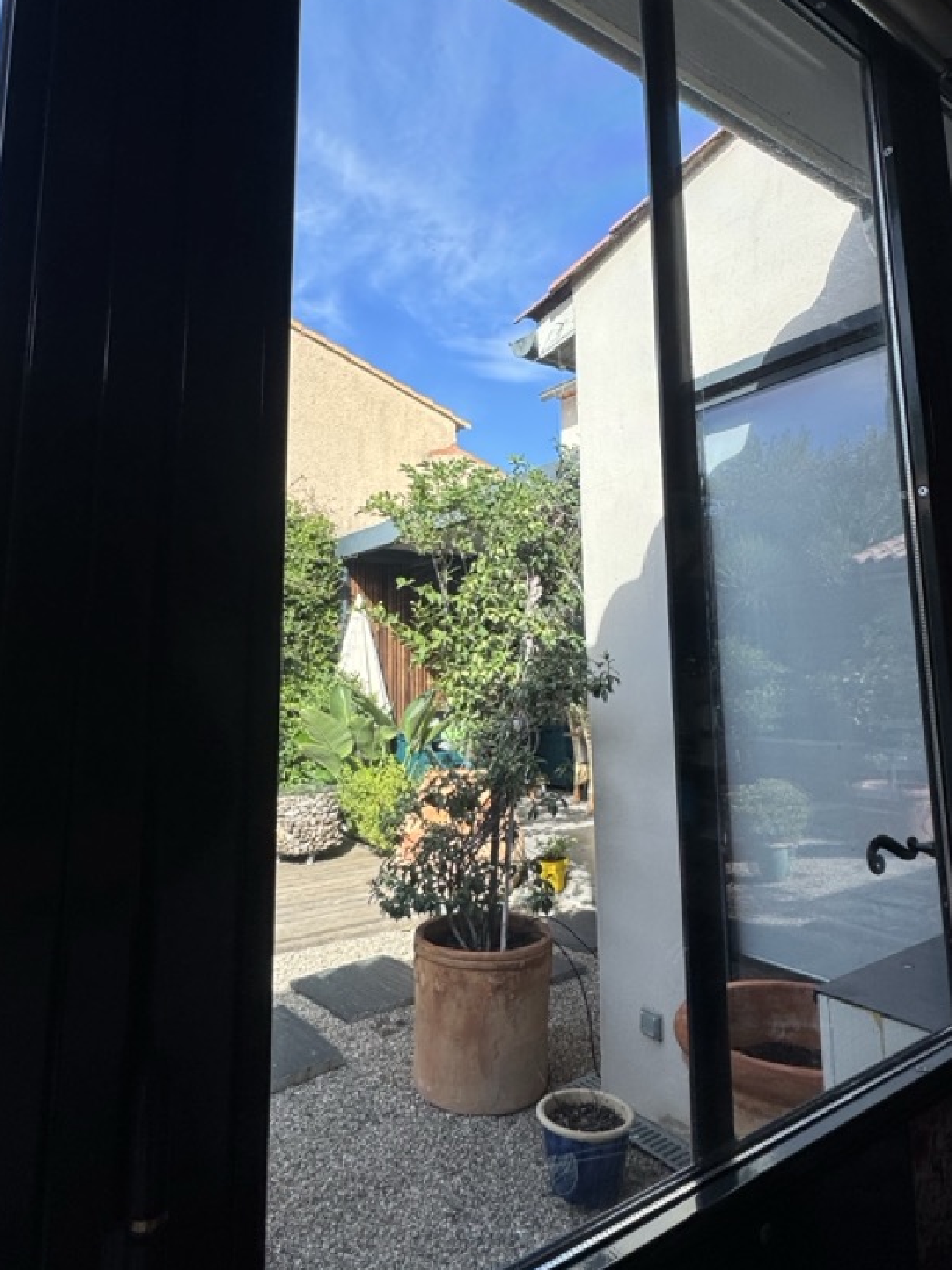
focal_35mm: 22
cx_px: 491
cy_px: 550
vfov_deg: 76.0
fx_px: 807
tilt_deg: +9.3
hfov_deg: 61.1
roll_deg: +0.6
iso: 50
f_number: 2.2
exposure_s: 1/840
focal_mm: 2.22
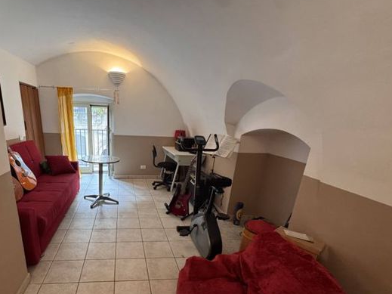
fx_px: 215
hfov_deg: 82.8
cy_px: 188
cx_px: 143
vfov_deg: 67.3
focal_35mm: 19
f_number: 2.2
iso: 400
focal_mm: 2.22
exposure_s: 1/50
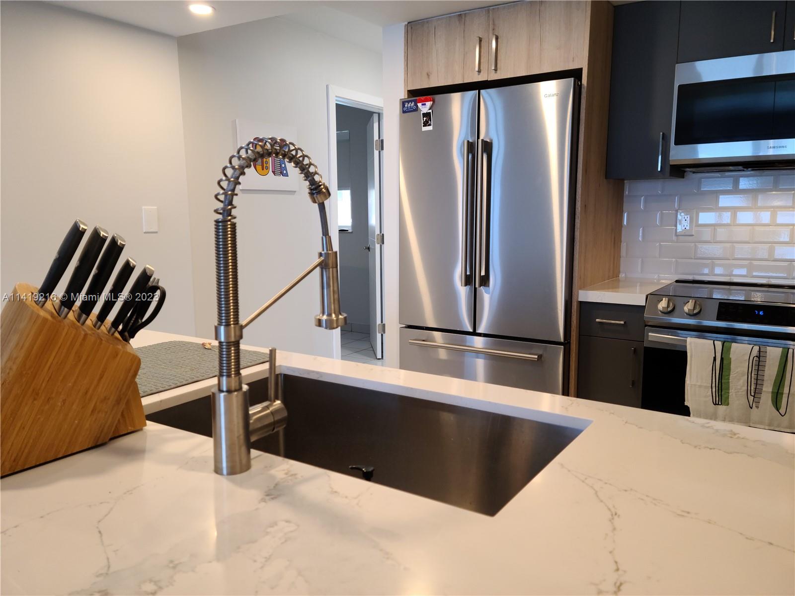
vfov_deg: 49.7
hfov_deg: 63.4
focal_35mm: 28
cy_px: 298
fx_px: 643
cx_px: 398
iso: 200
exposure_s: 1/60
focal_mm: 5.9
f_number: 2
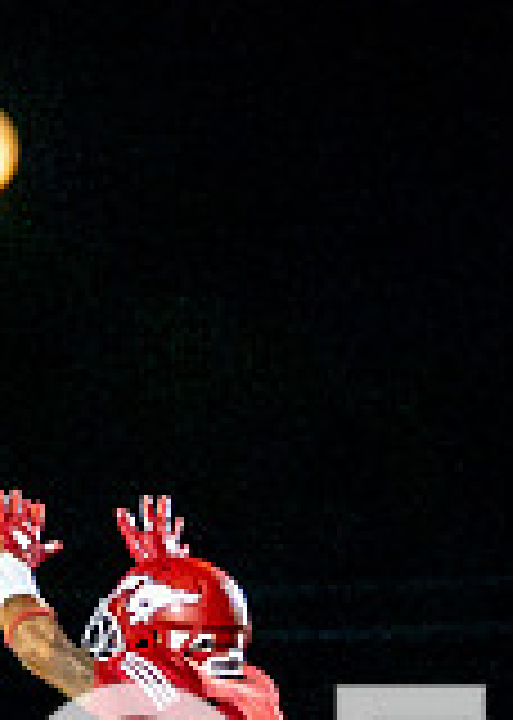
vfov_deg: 3.4
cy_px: 1012
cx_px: -374
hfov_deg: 2.4
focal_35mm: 593
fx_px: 12116
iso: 6400
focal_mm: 106
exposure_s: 1/1500
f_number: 2.8
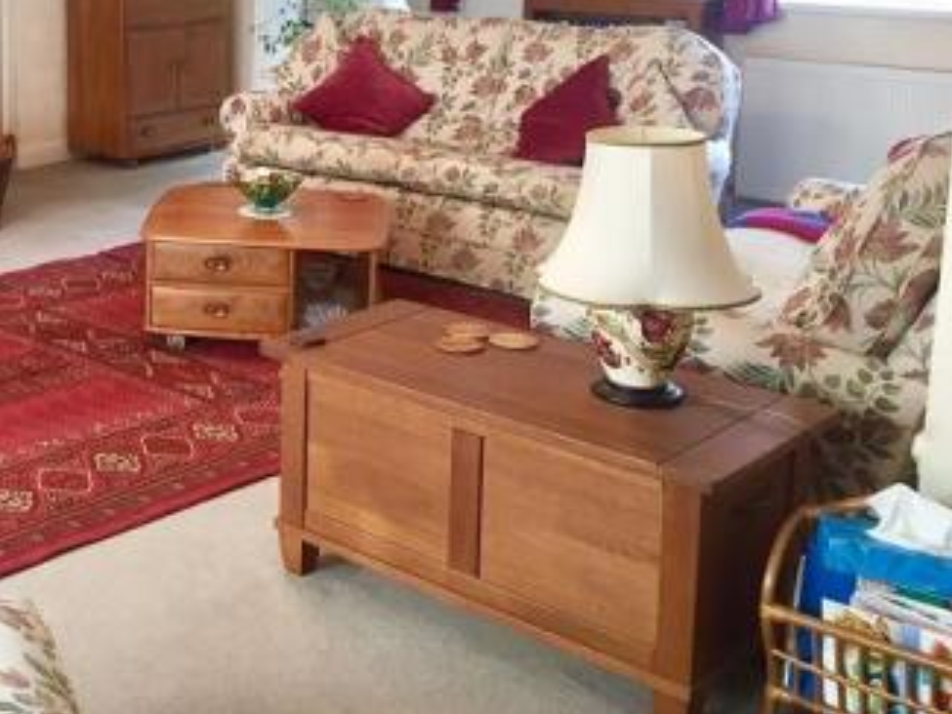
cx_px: 101
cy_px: 142
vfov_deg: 27.5
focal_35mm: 52
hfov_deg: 34.8
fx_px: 1431
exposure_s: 1/33
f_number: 2.2
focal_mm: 4.15
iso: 80
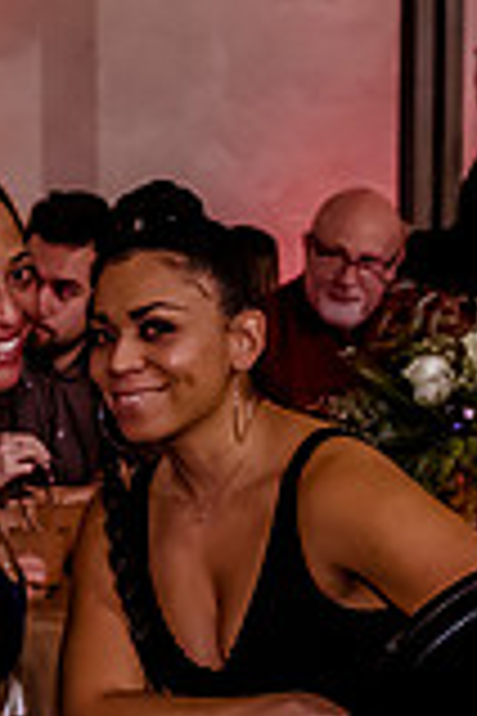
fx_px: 2146
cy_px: 514
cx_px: -220
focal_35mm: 108
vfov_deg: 18.8
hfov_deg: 12.1
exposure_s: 1/200
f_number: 2.8
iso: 5000
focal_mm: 24
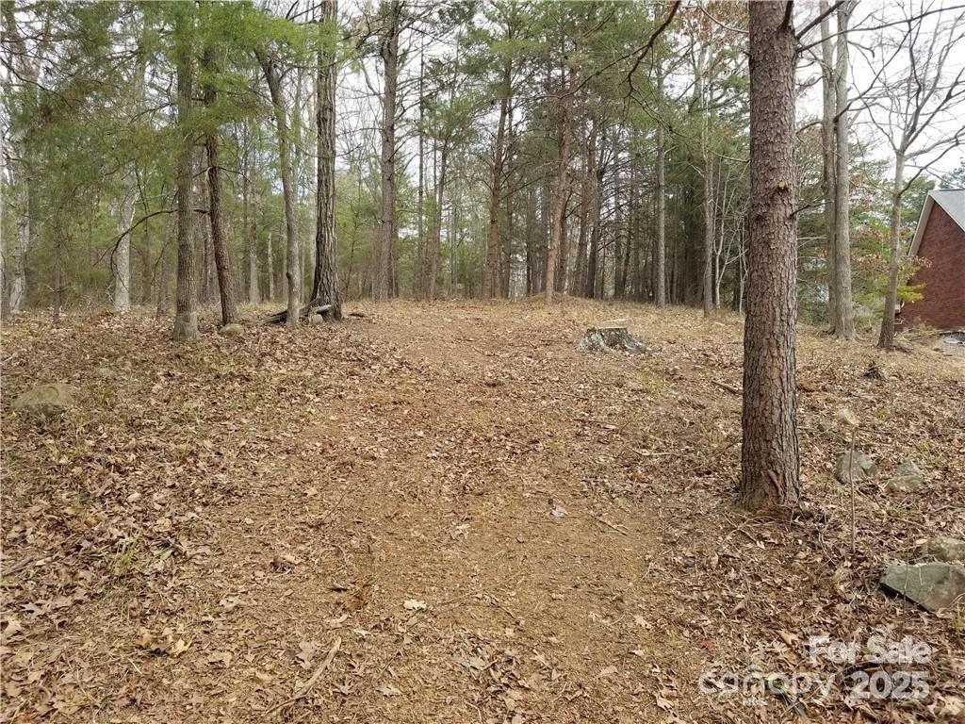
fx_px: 725
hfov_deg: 67.3
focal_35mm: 26
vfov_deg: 53.1
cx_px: 482
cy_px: 362
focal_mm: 4.25
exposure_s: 1/424
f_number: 1.7
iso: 50
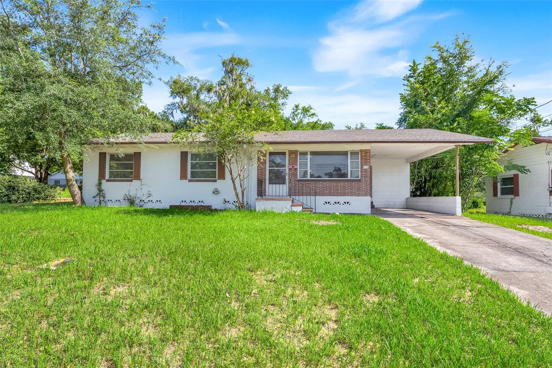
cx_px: 276
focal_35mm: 17
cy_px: 184
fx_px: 265
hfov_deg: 92.3
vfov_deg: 69.5
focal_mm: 17.3
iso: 250
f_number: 9
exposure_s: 1/160
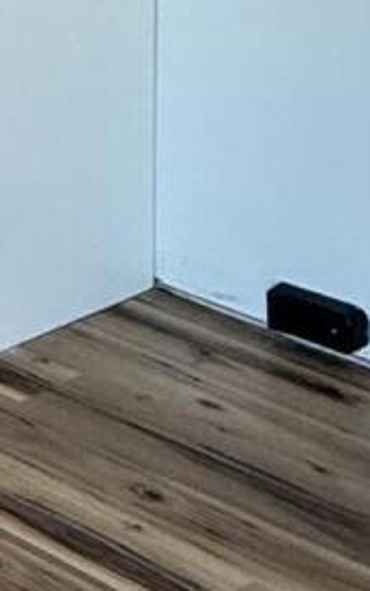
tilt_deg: +0.9
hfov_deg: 9.5
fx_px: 1742
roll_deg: -1.5
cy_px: -434
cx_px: -727
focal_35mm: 108
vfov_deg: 16.5
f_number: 2.2
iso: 125
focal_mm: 2.22
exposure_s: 1/120
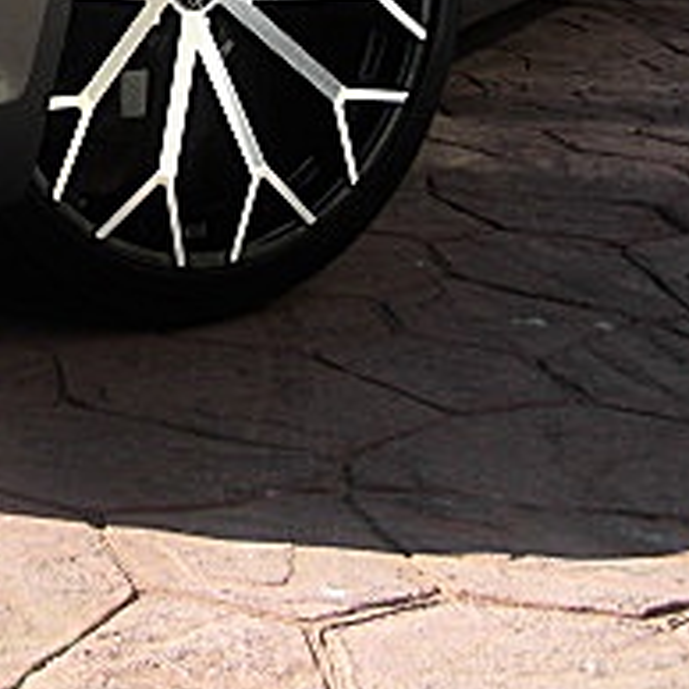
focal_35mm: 105
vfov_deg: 16.2
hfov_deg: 15.8
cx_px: -174
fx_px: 2364
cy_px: -14
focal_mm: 6.3
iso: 50
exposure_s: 1/500
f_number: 2.8
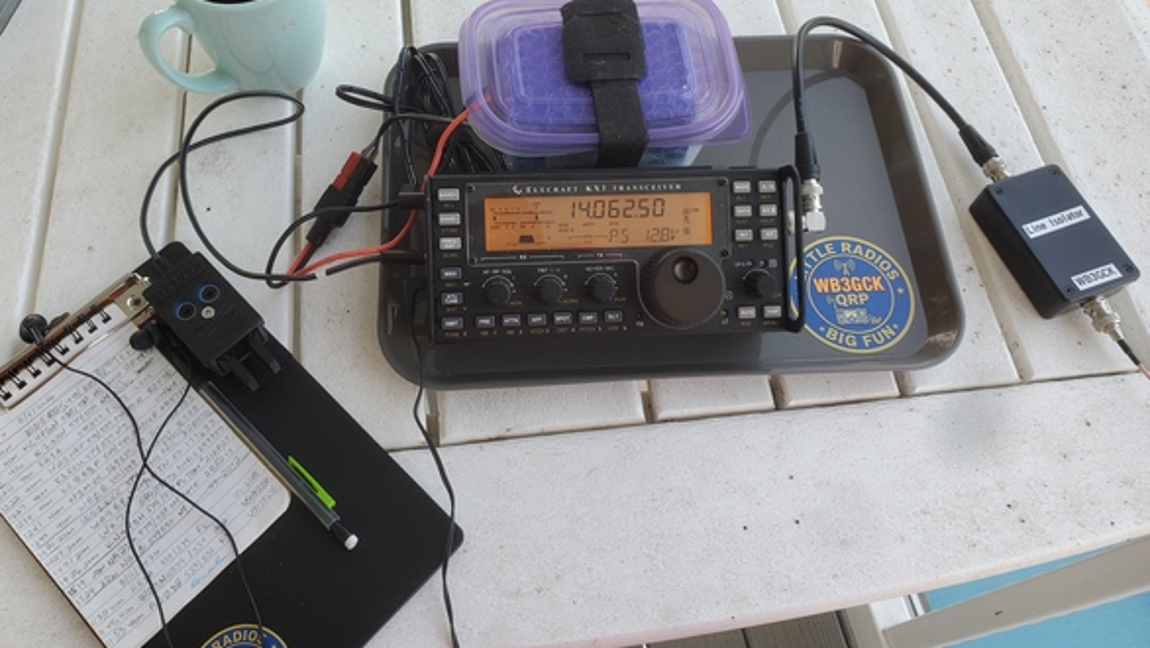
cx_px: 579
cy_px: 234
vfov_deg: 39.9
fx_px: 885
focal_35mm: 29
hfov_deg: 66.1
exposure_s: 1/120
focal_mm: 4.3
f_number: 2.4
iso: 100
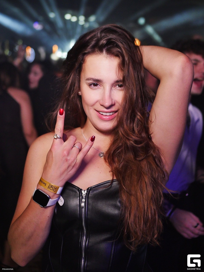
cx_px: 102
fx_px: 401
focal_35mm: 51
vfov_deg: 37.5
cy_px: 136
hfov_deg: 28.6
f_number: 2
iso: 2000
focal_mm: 25
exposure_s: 1/200
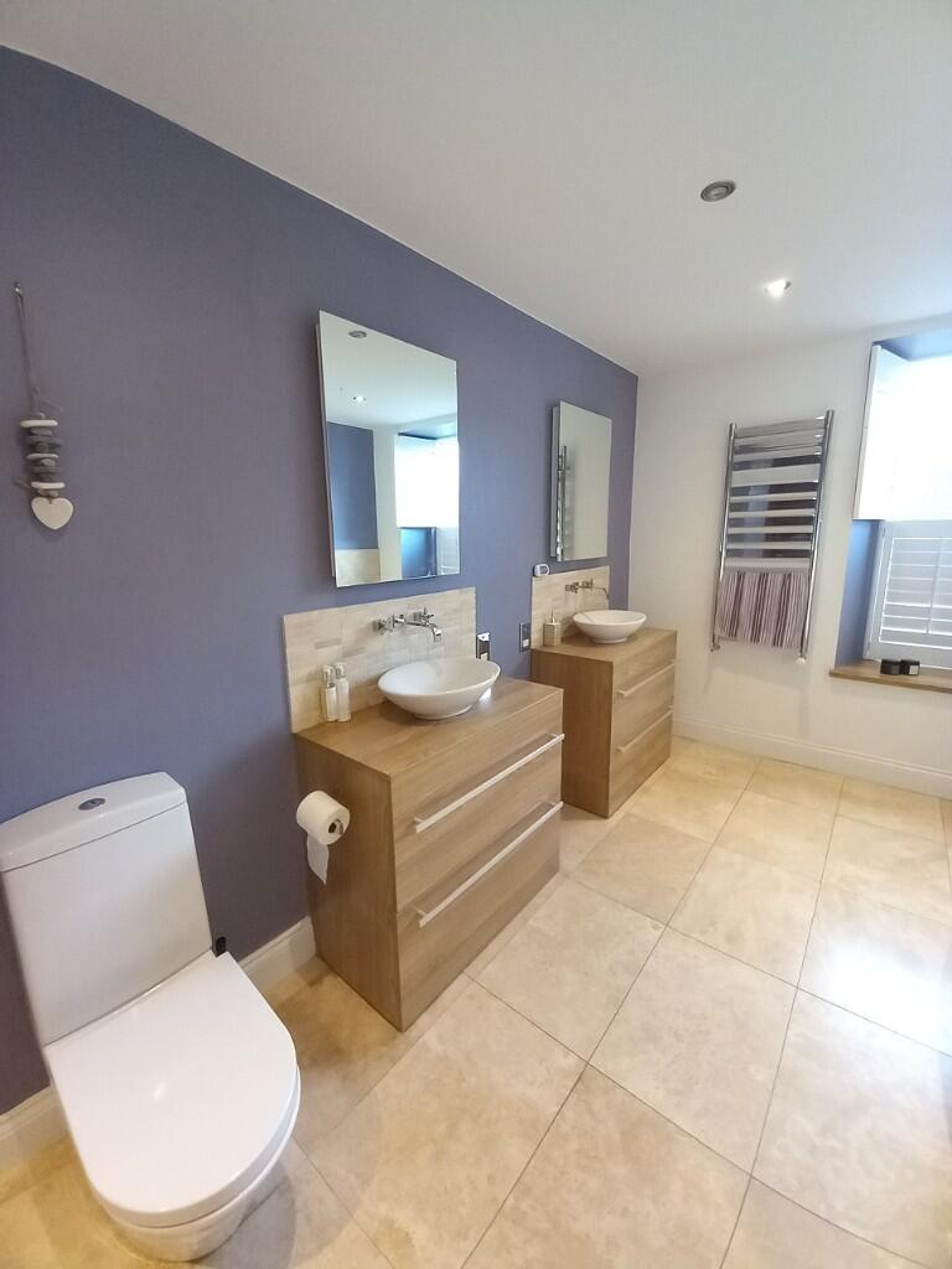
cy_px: 634
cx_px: 476
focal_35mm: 13
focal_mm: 1.13
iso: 250
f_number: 2.2
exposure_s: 1/33.3
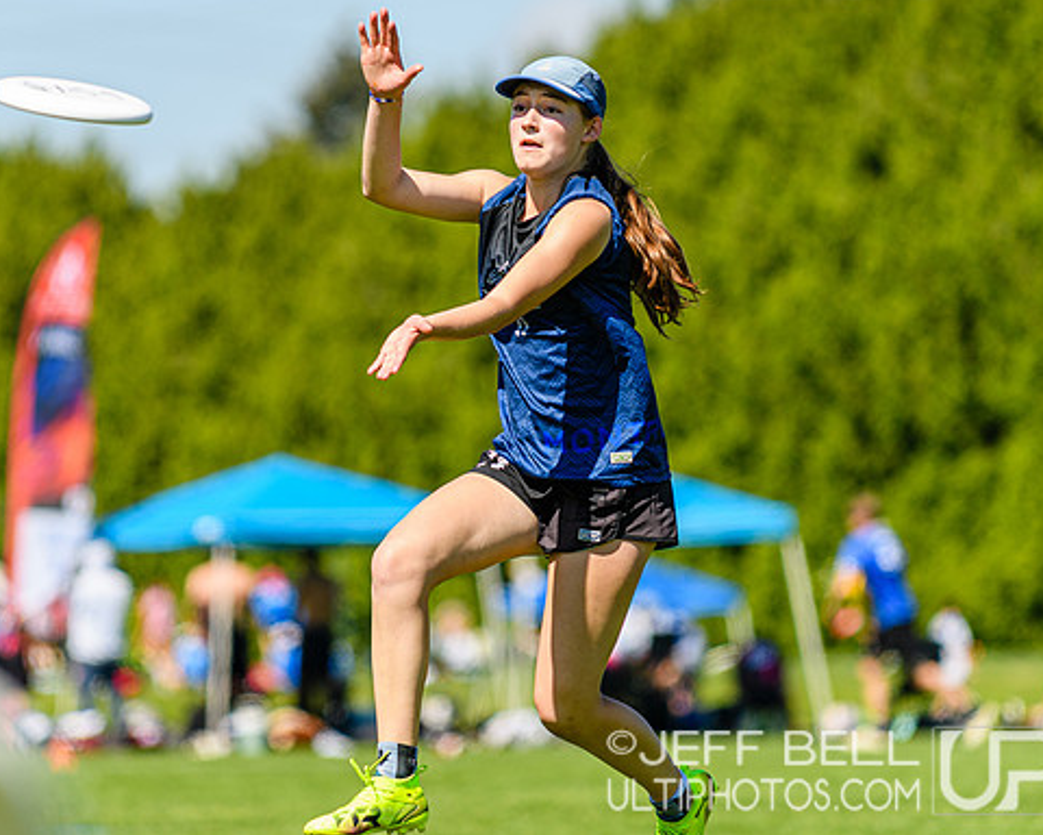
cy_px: 341
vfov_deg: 3.9
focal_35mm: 401
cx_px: 463
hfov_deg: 4.8
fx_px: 12378
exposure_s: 1/1250
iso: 110
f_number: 3.2
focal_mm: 200
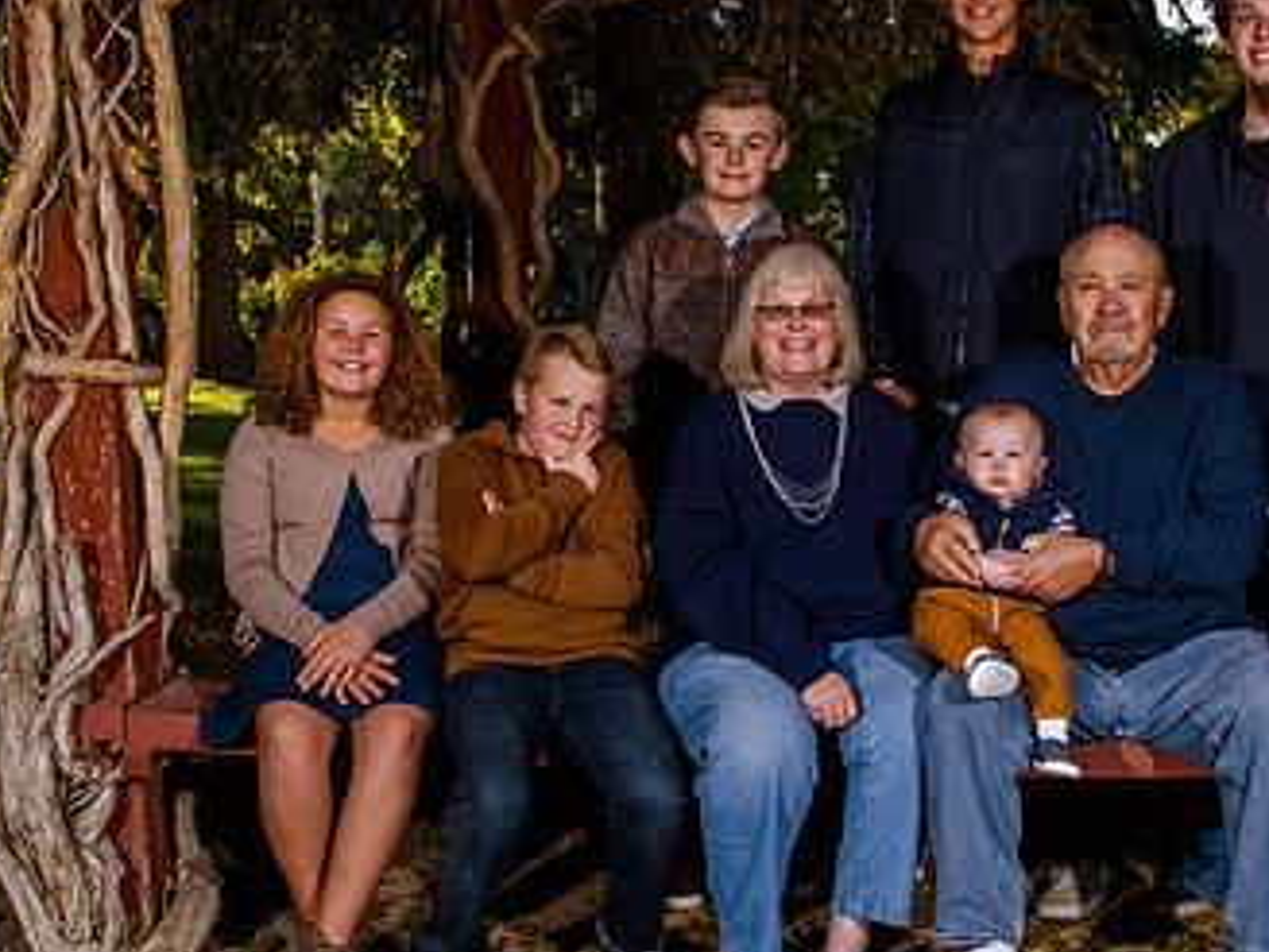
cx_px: 813
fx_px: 2493
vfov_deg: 21.6
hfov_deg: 28.4
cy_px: 447
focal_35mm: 68
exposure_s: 1/200
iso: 500
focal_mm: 27
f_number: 8
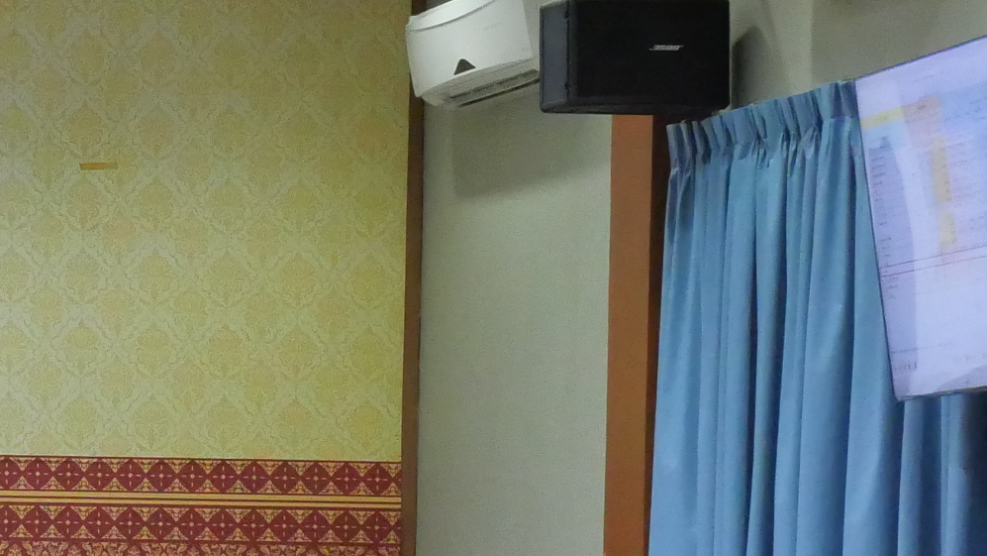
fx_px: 4188
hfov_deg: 12.8
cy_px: 539
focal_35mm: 160
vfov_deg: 7.6
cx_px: -472
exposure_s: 1/80
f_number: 5.6
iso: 3200
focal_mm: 20
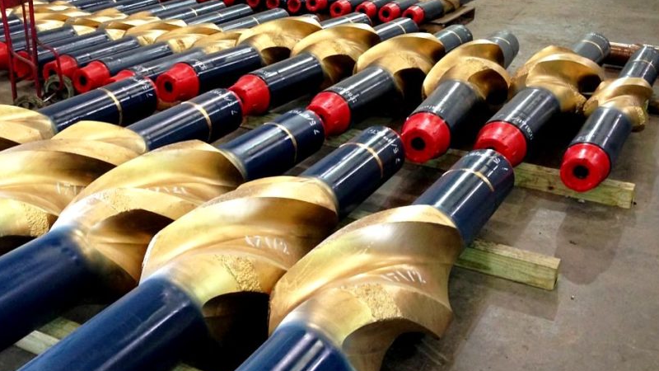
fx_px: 804
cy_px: 129
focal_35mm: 46
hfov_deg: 44.2
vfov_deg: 25.9
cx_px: 249
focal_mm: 4.12
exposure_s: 1/20
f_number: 2.4
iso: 160
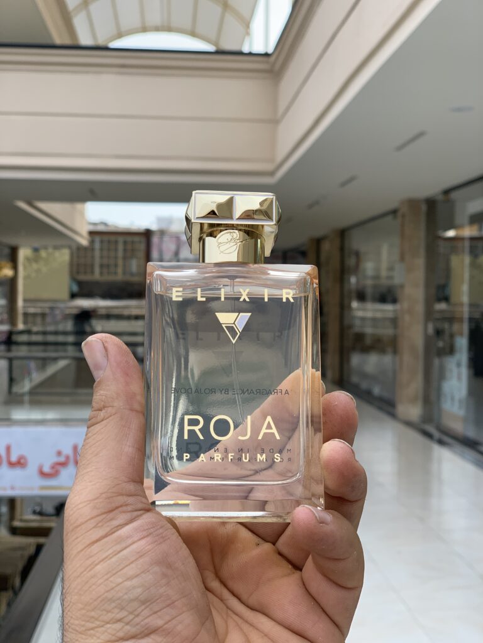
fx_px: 967
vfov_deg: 36.8
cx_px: 242
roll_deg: -0.3
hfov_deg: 28.0
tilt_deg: +0.0
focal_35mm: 52
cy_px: 322
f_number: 2.4
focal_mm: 6
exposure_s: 1/127
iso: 16
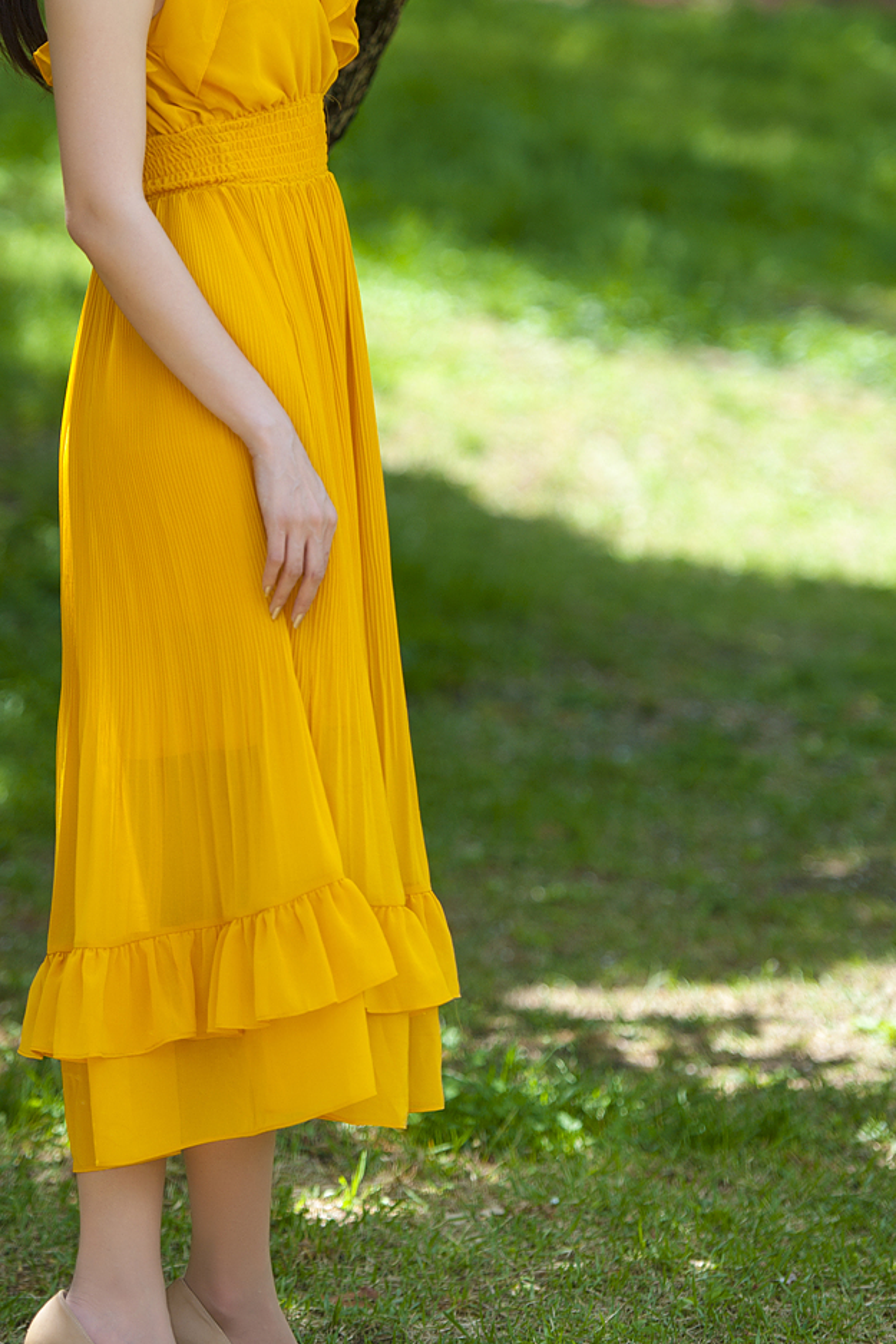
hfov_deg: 6.6
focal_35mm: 208
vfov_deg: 9.9
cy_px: 361
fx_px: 7768
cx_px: 356
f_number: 2.8
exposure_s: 1/800
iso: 200
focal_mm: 122
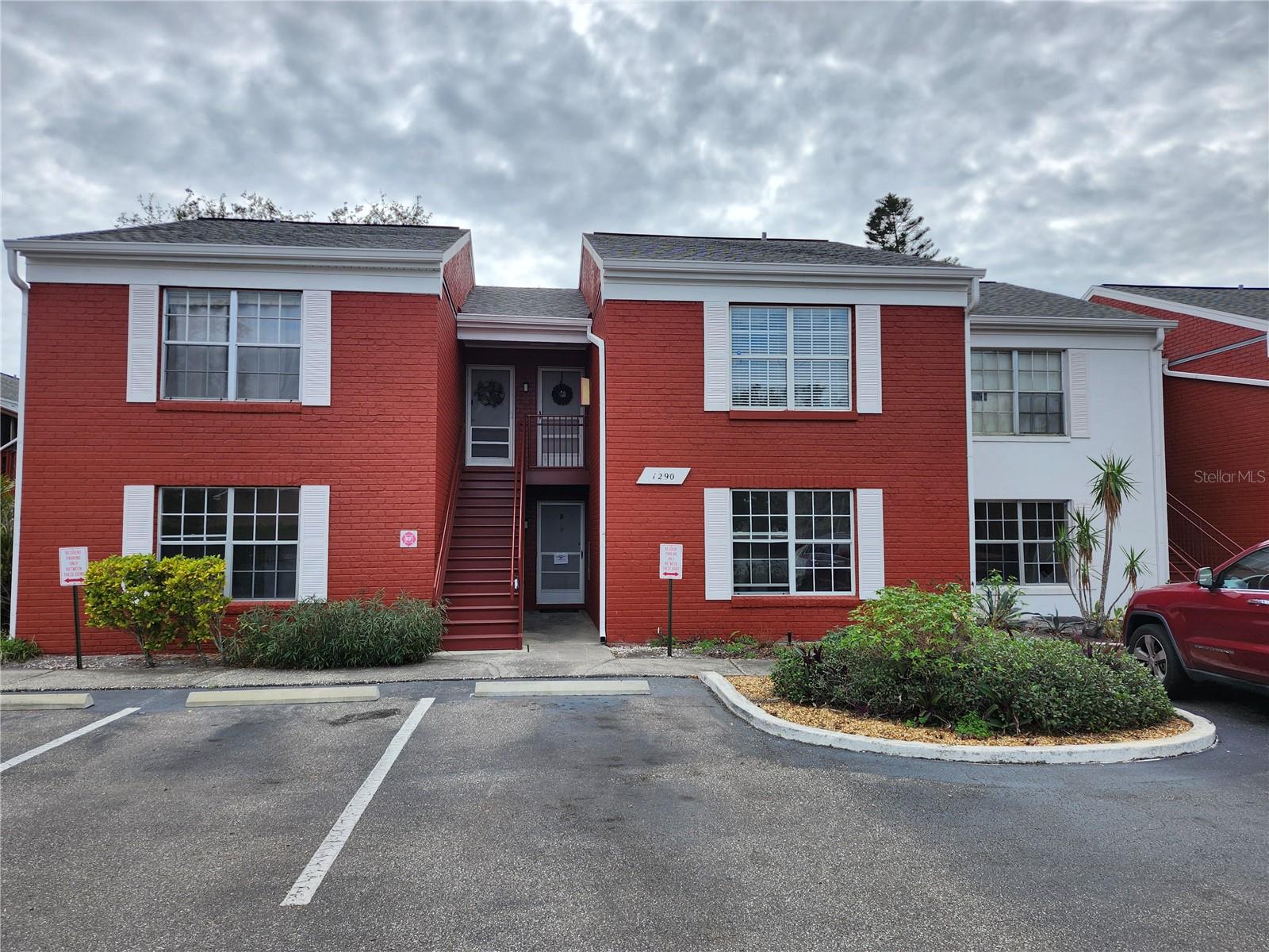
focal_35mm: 23
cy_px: 476
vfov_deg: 58.9
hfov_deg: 73.9
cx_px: 634
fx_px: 843
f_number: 1.8
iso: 25
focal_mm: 5.54
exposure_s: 1/1571
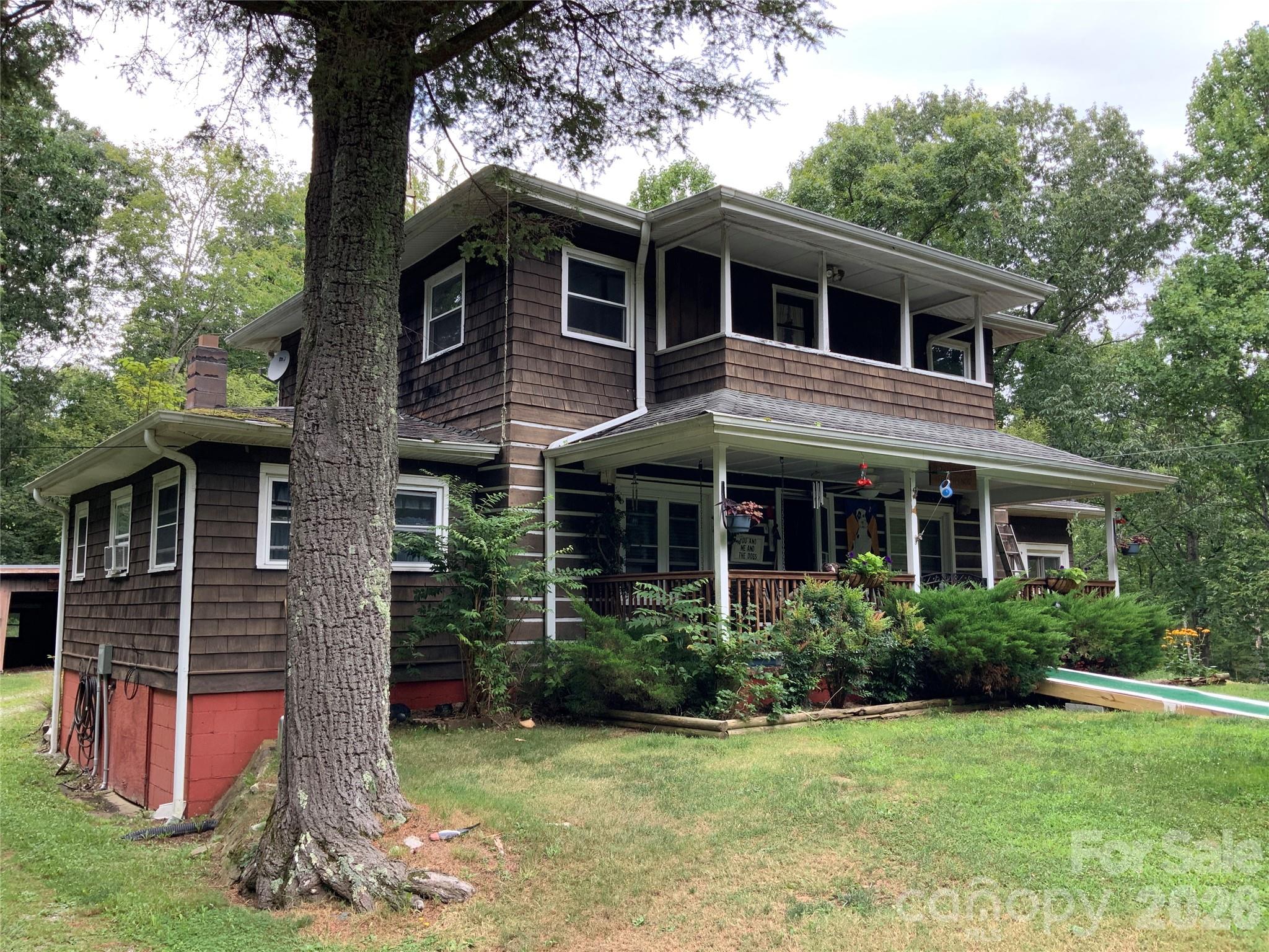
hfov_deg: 61.7
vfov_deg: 48.2
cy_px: 476
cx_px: 634
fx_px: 1063
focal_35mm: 29
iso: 20
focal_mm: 3
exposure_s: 1/245
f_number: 1.8
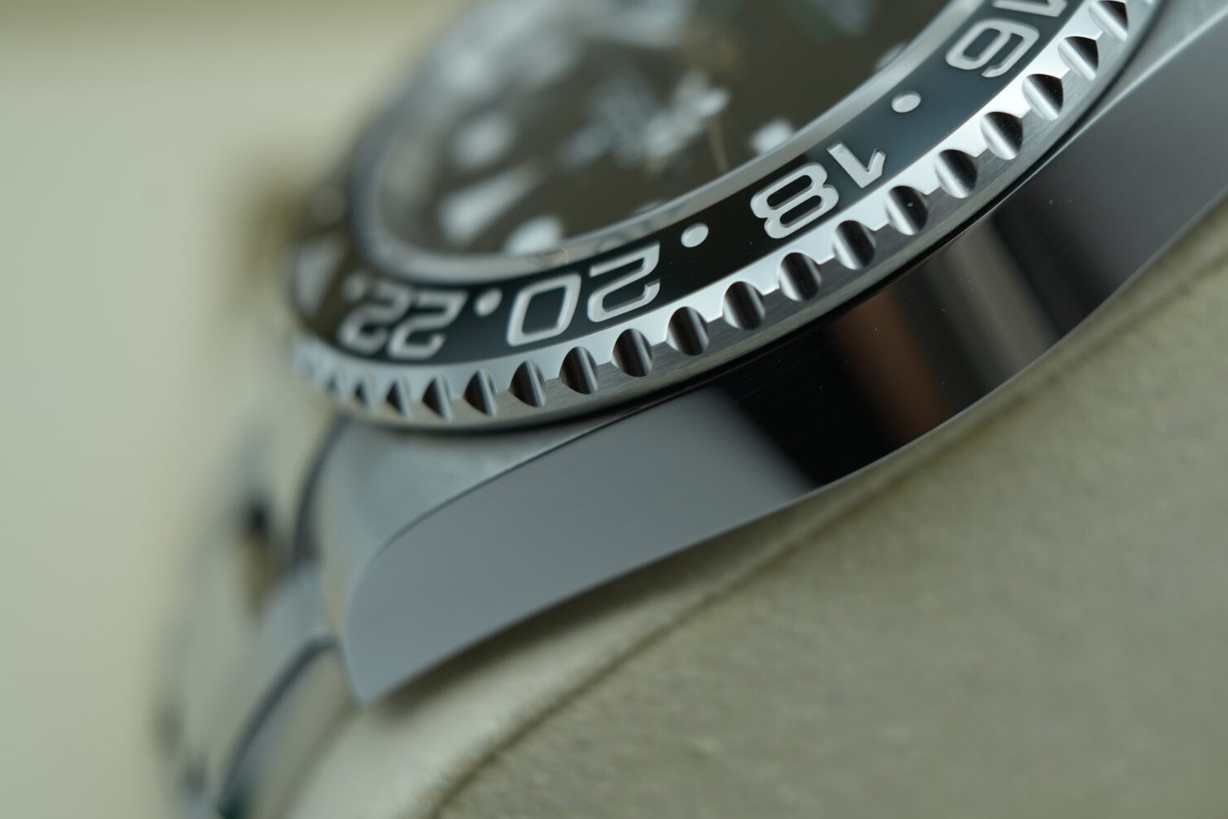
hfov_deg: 33.1
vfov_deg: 22.6
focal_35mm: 60
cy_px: 315
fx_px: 2047
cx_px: 838
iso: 400
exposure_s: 1/250
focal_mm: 35
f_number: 5
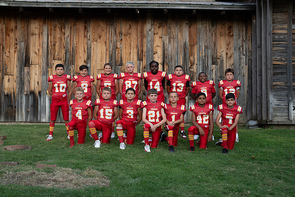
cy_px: 98
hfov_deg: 39.6
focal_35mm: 50
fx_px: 410
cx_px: 148
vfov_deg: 27.0
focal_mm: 50
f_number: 3.2
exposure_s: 1/640
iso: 320
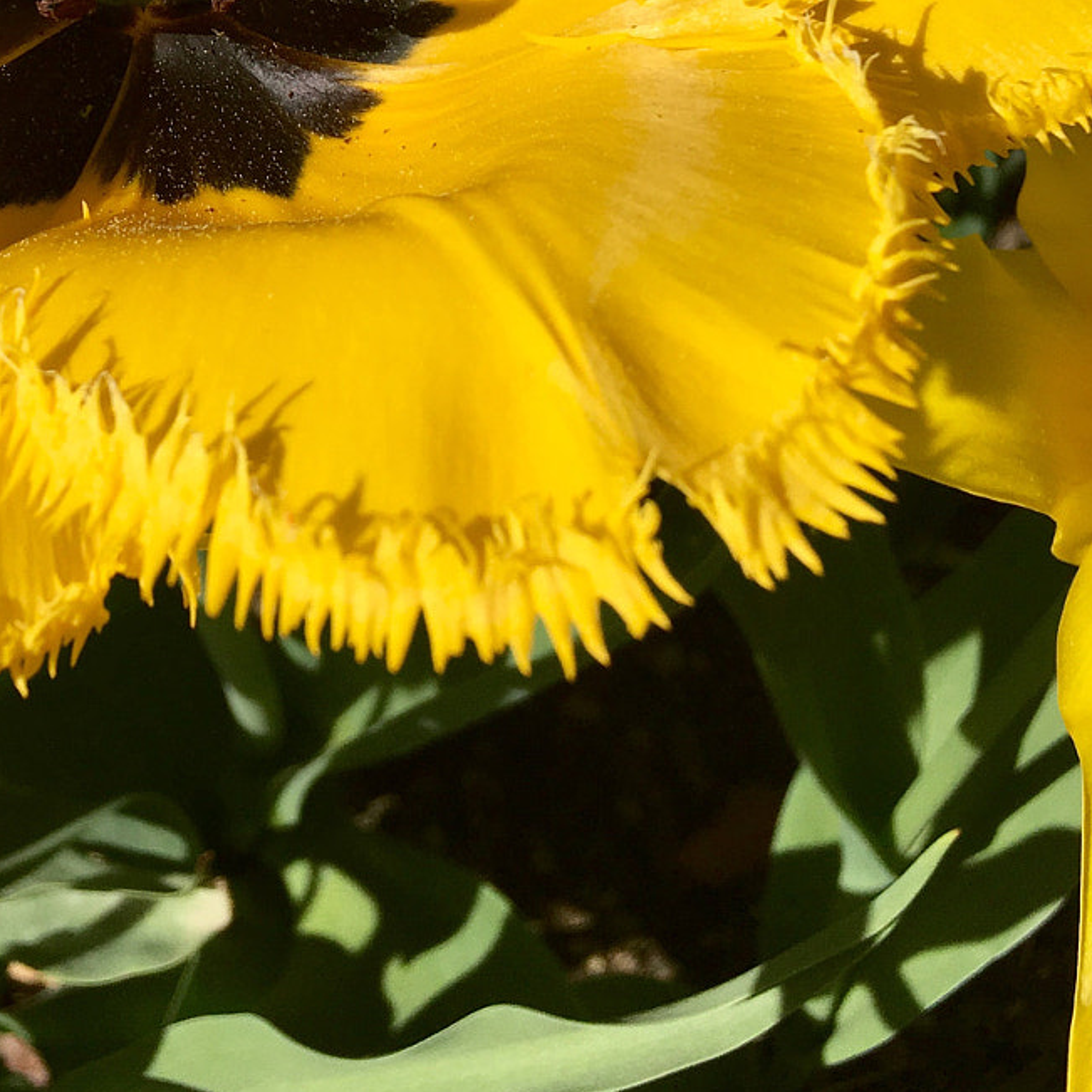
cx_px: 101
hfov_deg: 26.4
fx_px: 2248
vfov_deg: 24.7
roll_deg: +0.8
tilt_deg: -44.7
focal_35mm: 63
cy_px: -215
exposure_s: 1/2404
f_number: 2.2
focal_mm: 4.15
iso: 25
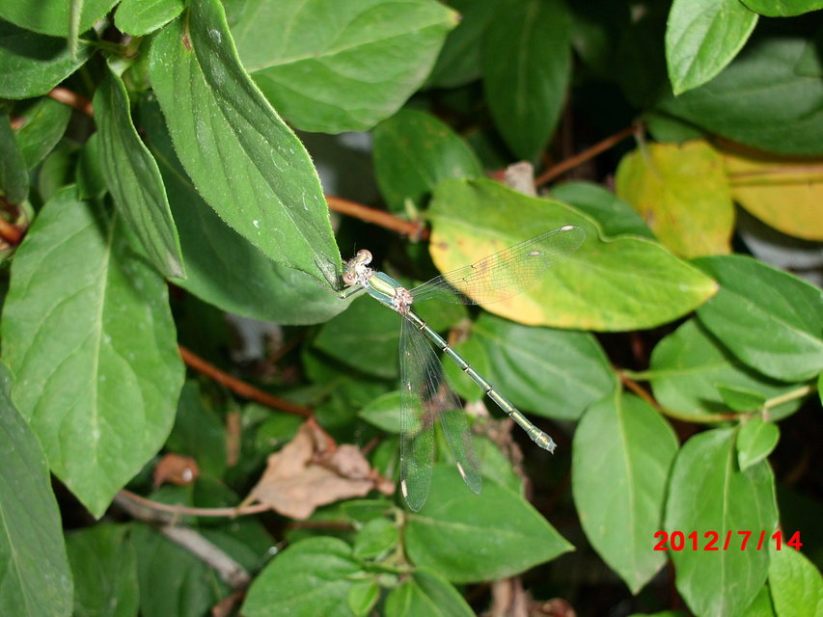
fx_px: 856
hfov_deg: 51.3
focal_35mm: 36
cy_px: 308
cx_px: 412
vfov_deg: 39.7
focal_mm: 6.3
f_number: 2.9
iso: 100
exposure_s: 1/125
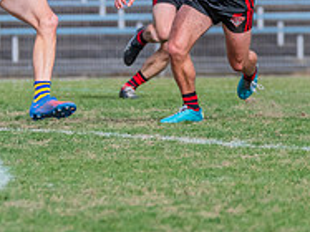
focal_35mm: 1196
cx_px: -14
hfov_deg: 1.7
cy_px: 4
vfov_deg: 1.2
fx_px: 10704
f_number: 6.3
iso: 800
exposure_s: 1/1600
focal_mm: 360
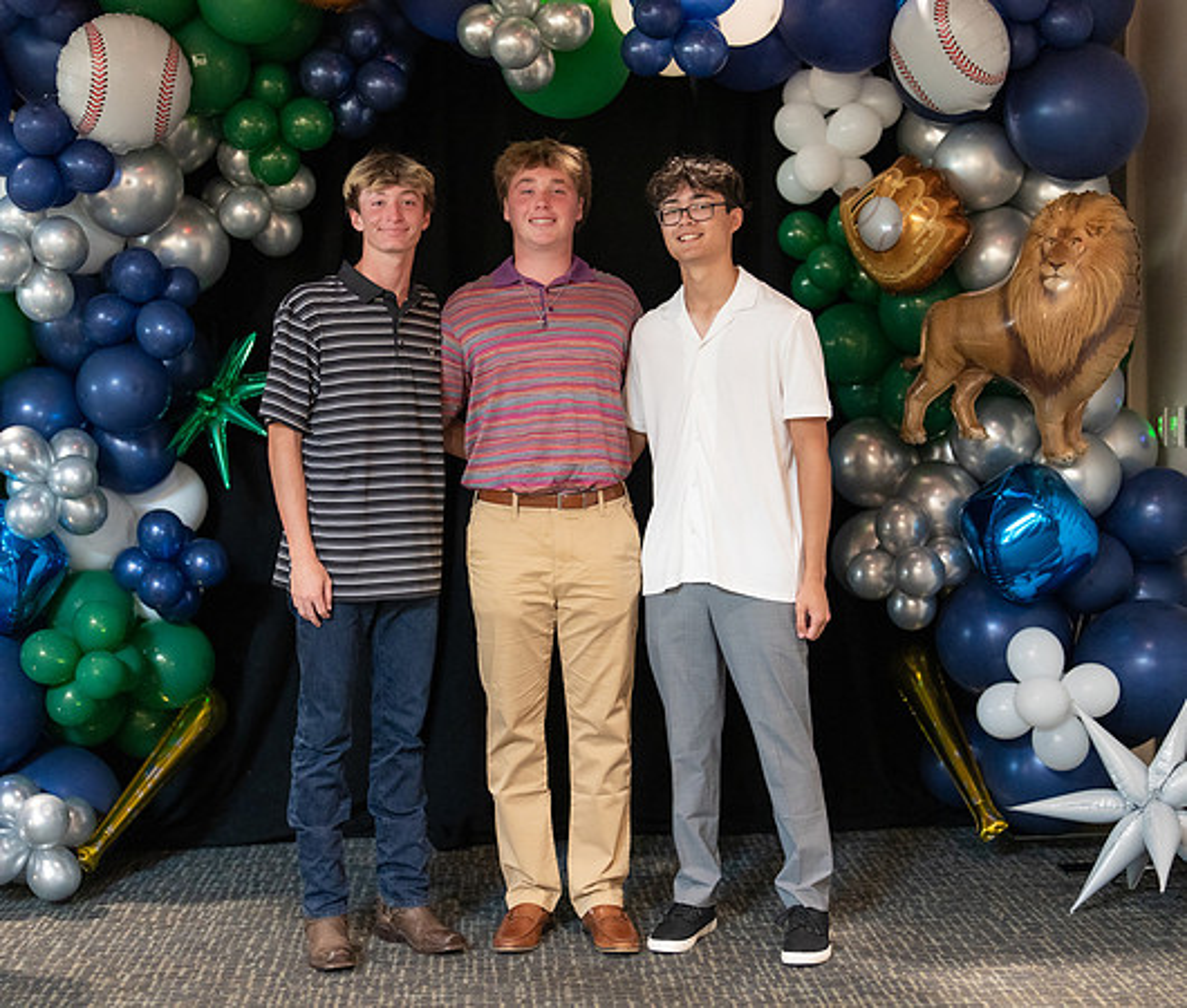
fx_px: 2121
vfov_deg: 26.7
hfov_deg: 31.3
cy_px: 504
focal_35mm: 59
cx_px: 597
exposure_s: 1/320
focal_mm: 50
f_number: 1.2
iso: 1600
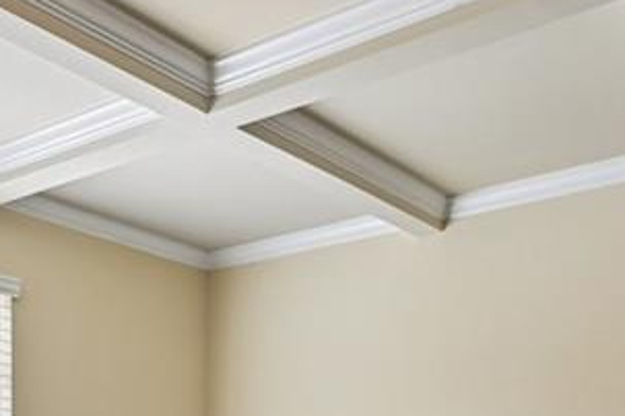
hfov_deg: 36.8
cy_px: 518
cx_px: 347
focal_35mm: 54
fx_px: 937
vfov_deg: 22.7
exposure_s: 1/60
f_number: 8
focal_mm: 16
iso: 100
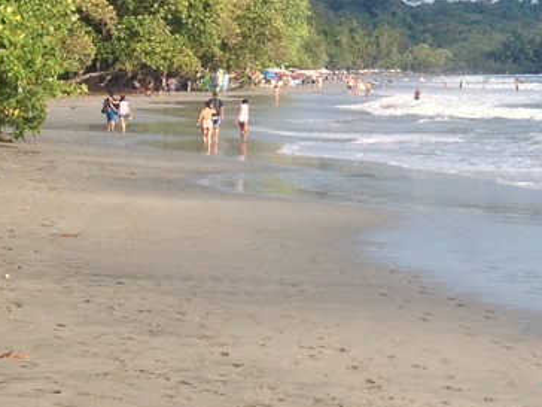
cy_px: 0
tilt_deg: -0.4
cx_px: 625
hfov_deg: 12.6
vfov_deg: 9.6
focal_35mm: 154
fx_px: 2411
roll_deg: +1.2
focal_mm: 4.28
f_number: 2.4
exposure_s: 1/1493
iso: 50
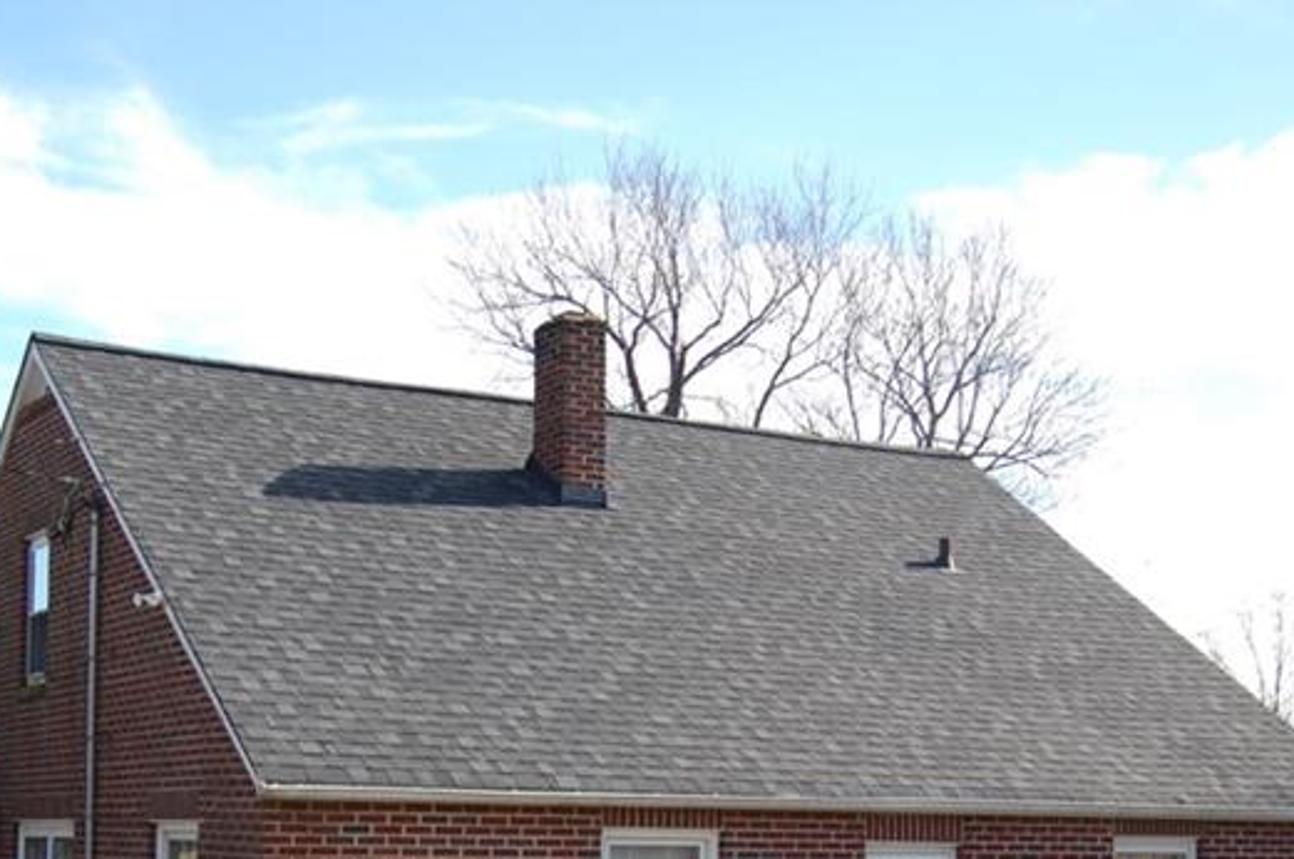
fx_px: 2010
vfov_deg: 23.5
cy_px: 782
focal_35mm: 56
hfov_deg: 35.5
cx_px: 482
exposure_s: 1/640
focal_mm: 19
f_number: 3.5
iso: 200
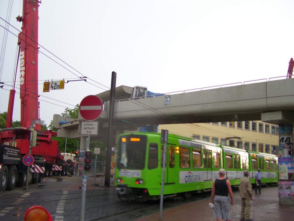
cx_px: 147
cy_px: 110
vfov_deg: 38.7
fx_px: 314
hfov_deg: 50.1
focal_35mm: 37
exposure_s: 1/30
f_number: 2.7
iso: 80
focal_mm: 6
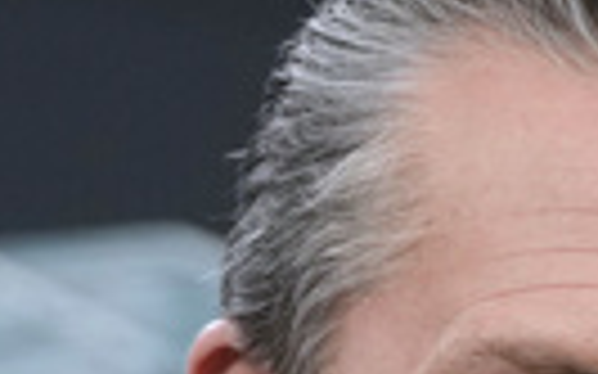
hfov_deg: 1.9
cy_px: 1102
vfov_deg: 1.2
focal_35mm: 1115
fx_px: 18164
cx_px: 526
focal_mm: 95
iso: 800
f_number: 2.8
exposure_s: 1/640
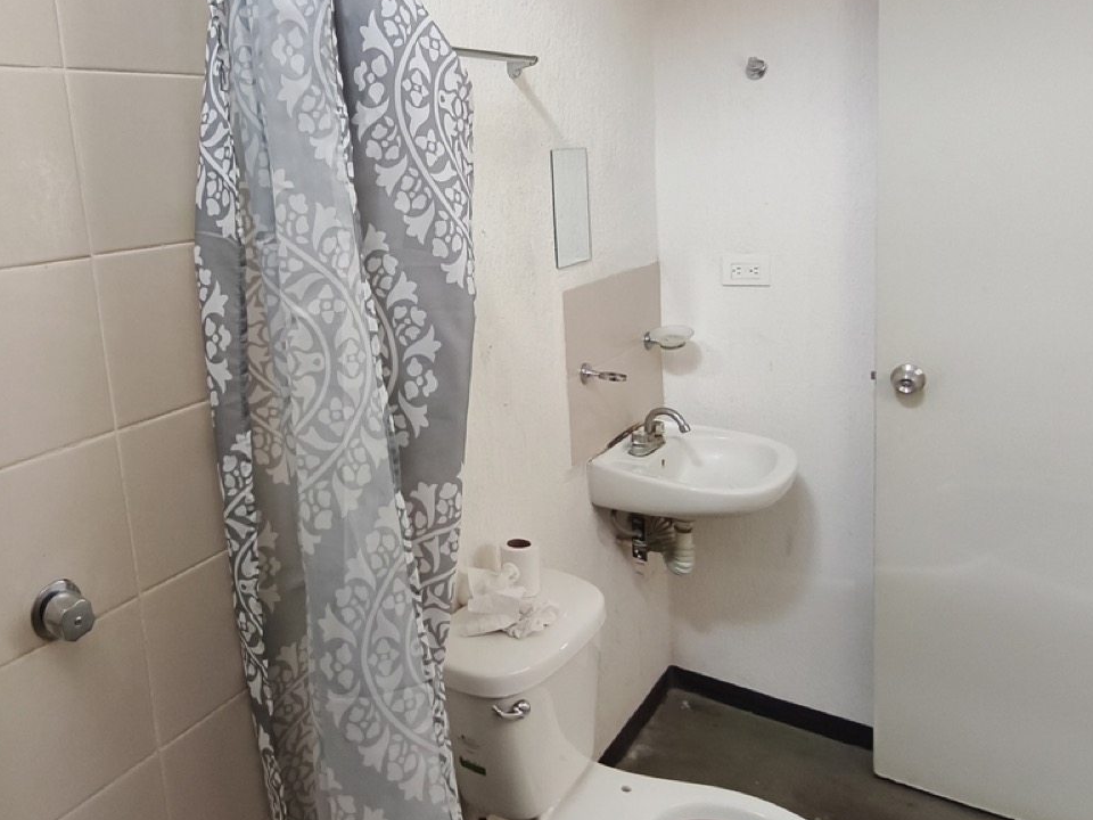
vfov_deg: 54.5
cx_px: 286
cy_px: 329
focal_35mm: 25
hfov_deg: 65.5
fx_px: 789
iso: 125
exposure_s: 1/60
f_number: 2.2
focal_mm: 1.65
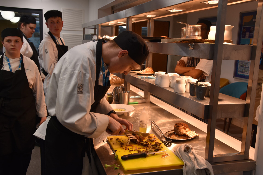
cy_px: 88
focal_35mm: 38
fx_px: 274
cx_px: 132
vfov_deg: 35.5
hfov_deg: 51.3
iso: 400
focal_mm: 25
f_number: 8
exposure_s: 1/60
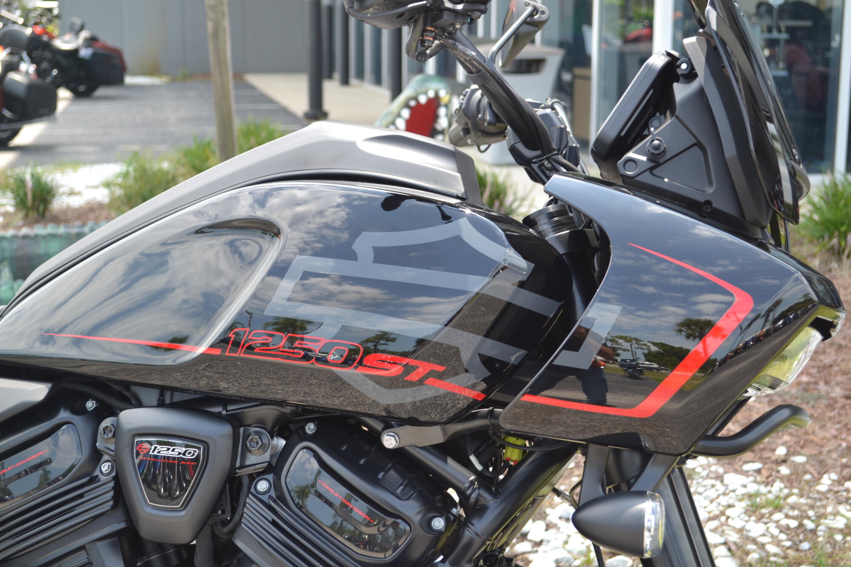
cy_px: 284
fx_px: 1418
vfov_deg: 22.6
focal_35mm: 60
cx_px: 426
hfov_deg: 33.4
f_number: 5.3
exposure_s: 1/80
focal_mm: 40
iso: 100
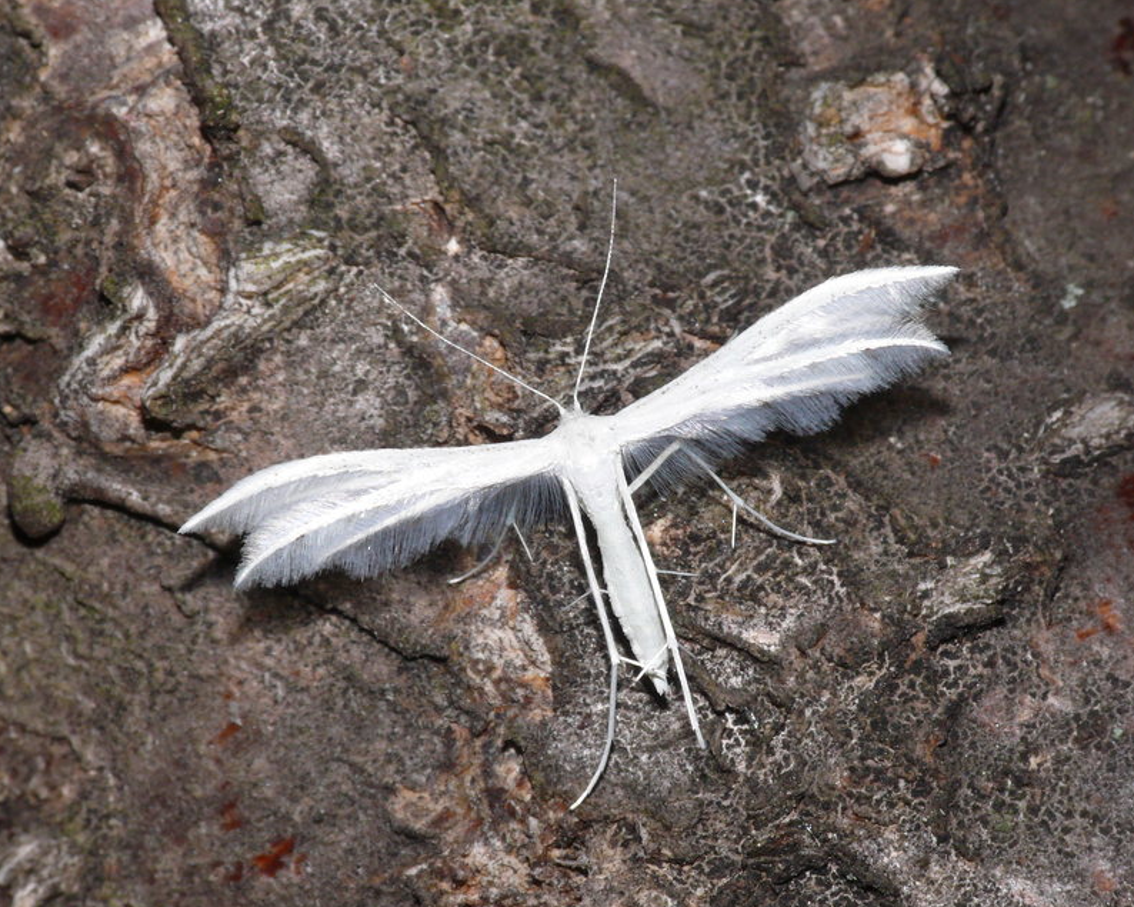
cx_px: 576
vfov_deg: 7.9
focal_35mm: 195
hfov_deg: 9.9
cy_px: 454
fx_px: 6544
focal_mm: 39.4
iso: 200
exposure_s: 1/640
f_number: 11
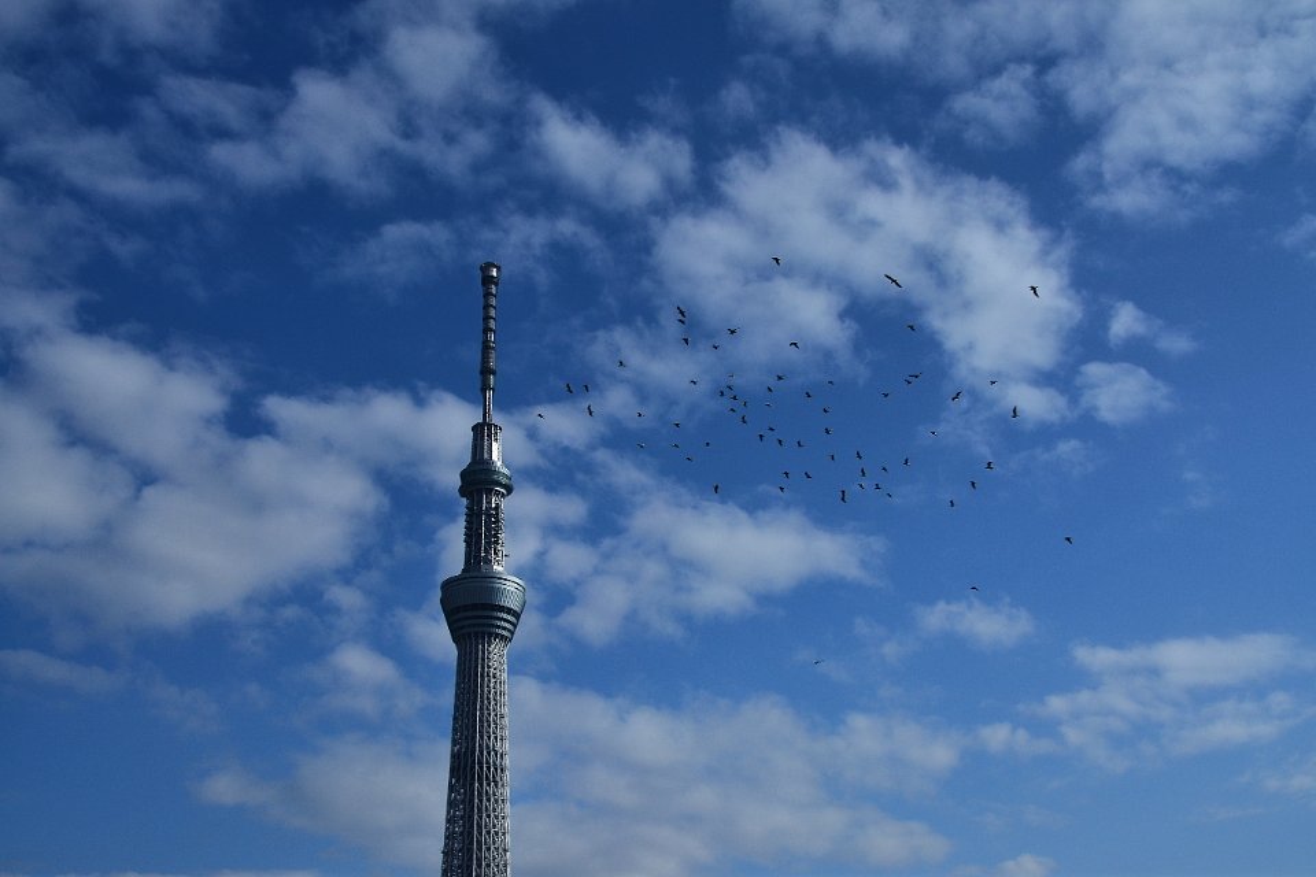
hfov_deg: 47.9
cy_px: 438
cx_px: 658
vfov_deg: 33.0
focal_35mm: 40
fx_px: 1480
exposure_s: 1/320
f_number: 8
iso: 100
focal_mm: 27
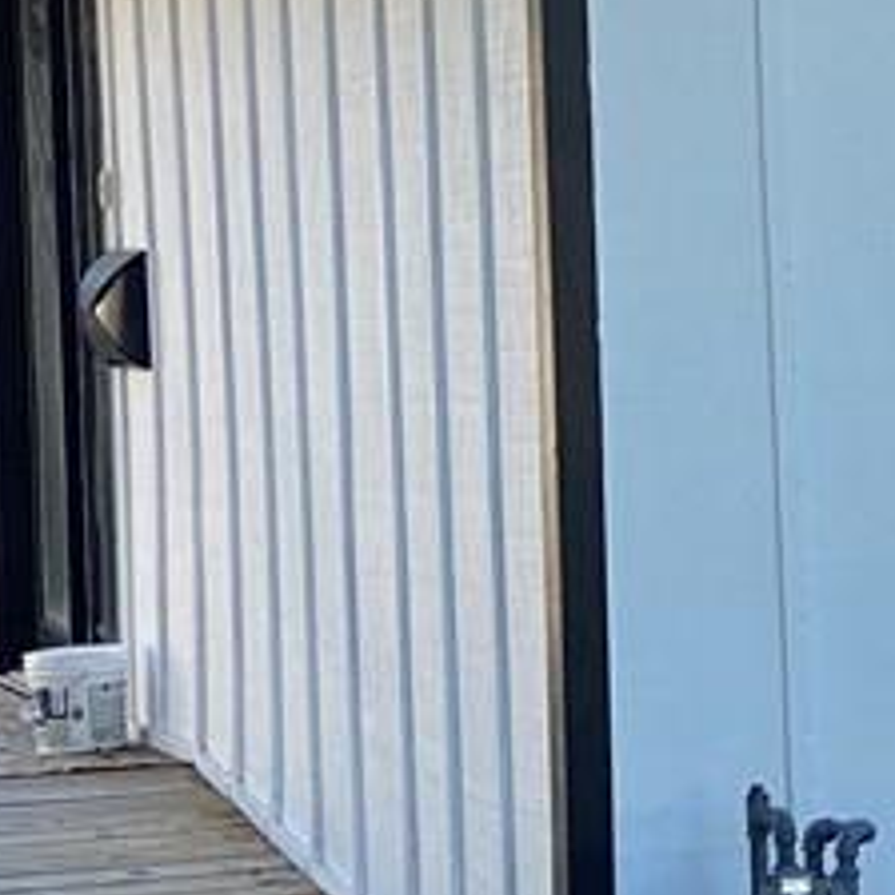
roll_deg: +0.8
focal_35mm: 210
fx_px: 6143
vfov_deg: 8.3
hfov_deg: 8.0
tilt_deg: -2.7
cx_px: 1662
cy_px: 352
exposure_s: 1/335
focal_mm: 6
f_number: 2
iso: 20
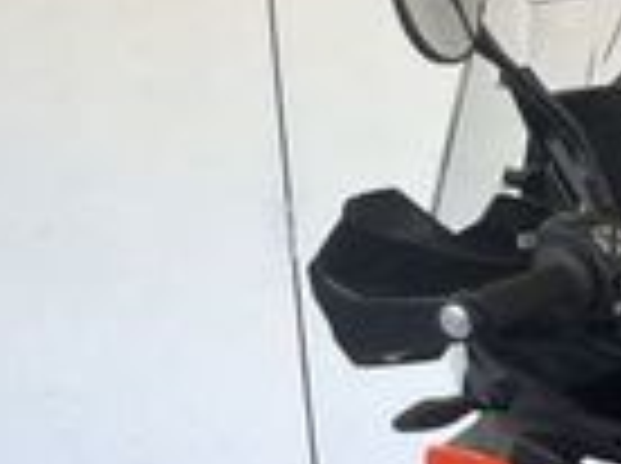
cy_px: 824
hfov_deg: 13.0
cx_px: 1413
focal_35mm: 121
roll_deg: -3.4
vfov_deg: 11.4
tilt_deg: -18.6
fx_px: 2167
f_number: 1.6
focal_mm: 5.1
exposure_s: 1/100
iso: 80
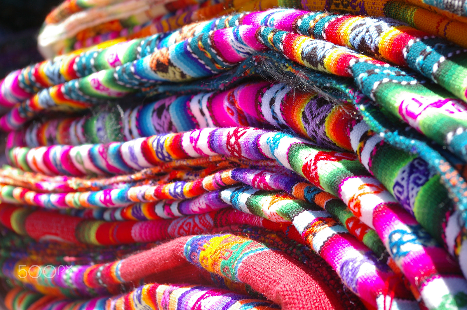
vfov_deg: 16.5
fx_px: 1069
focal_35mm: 82
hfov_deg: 24.6
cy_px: 155
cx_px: 234
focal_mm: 55
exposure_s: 1/180
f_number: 8
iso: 200
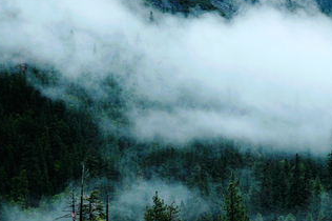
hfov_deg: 17.8
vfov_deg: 11.7
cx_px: 297
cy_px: -73
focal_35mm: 113
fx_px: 1041
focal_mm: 28
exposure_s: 1/2.5
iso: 200
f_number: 14
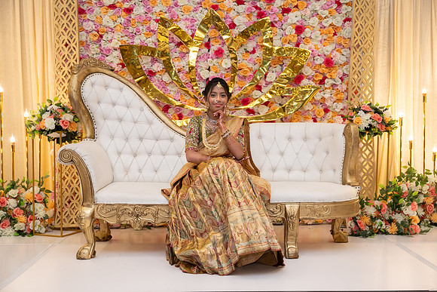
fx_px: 590
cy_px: 146
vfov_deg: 27.8
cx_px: 218
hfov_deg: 40.7
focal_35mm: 49
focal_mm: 48
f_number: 3.5
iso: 1000
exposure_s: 1/160
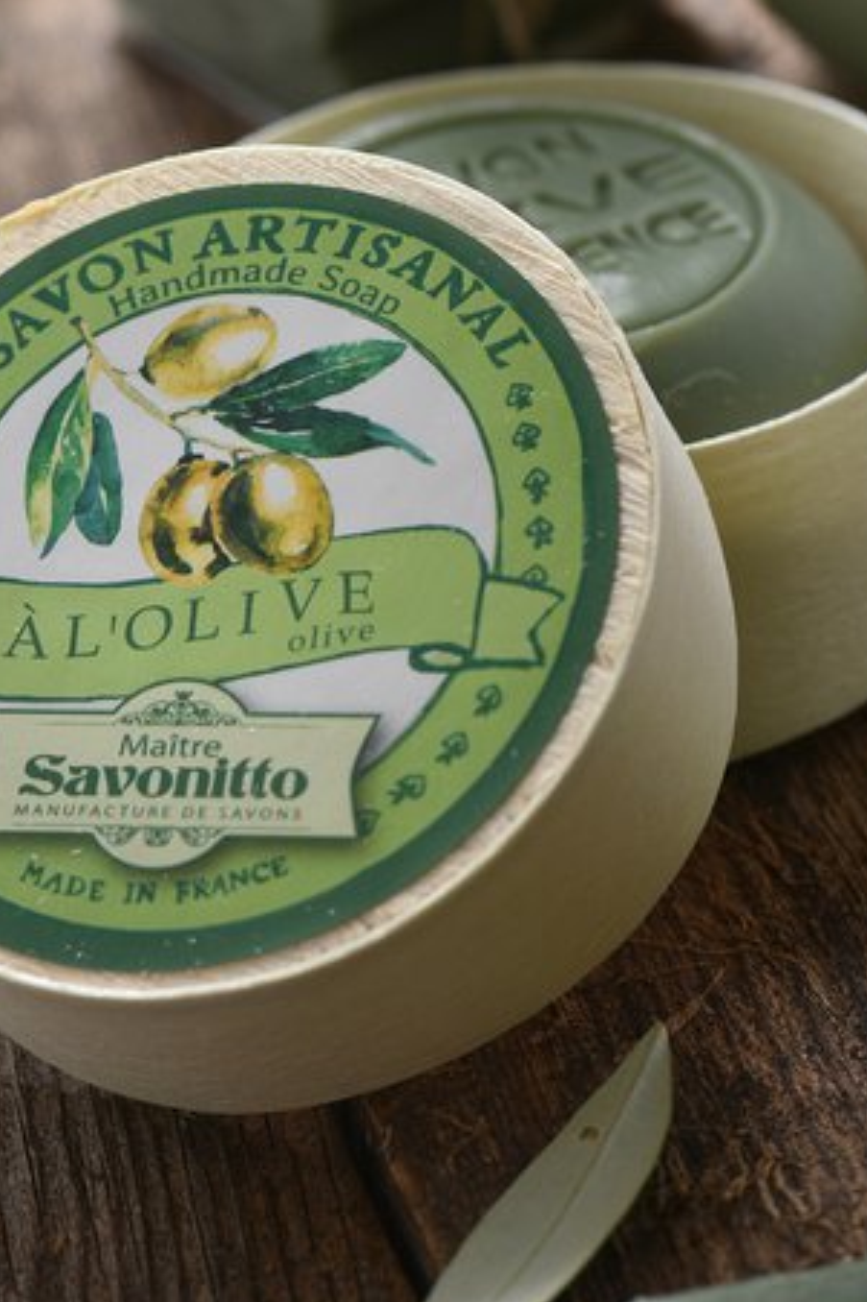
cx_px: 527
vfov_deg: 11.1
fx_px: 6724
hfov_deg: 7.4
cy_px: 593
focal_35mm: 186
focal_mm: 105
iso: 100
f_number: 9
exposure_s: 1/125
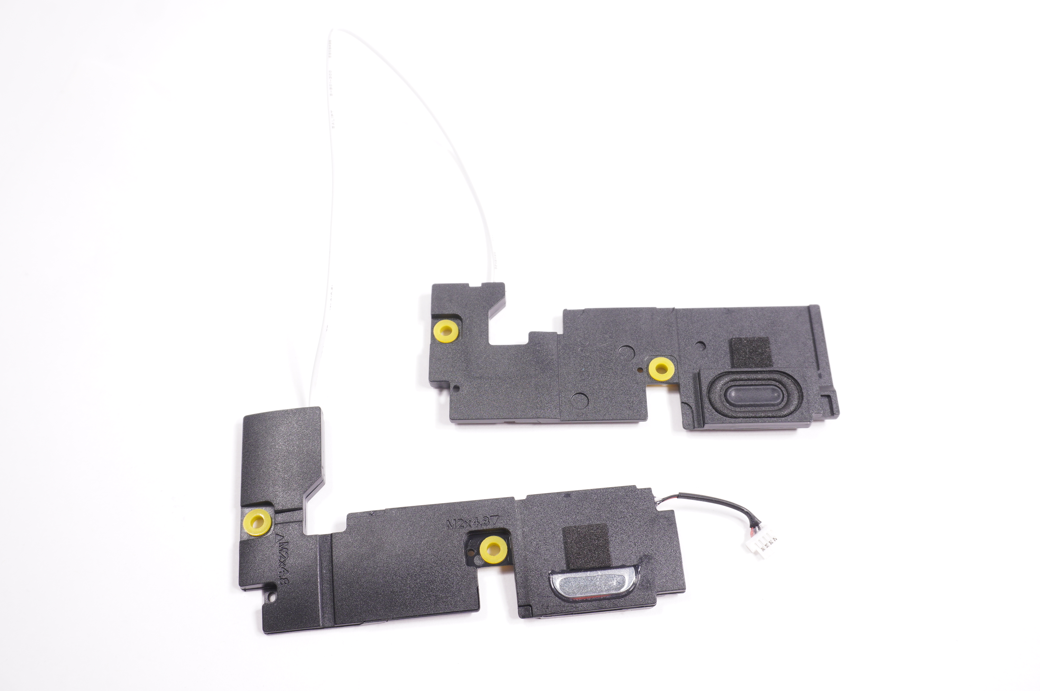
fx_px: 952
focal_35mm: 33
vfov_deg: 39.9
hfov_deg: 57.3
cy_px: 346
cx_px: 520
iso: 400
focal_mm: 22
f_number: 5.6
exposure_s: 1/100
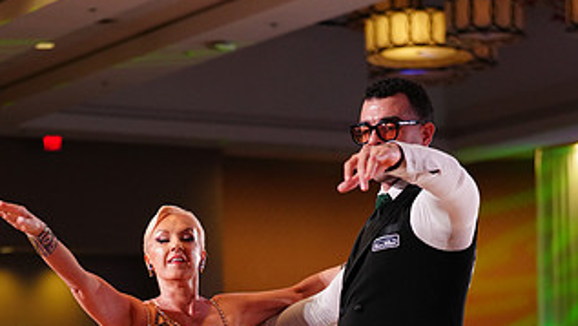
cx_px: 276
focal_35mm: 134
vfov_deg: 8.9
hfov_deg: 16.0
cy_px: 474
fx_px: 2056
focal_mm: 70
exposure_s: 1/500
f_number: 2.8
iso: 2000
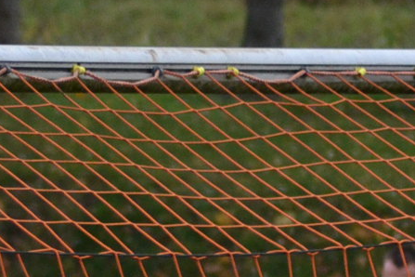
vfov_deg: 1.3
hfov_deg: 2.0
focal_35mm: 1044
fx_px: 12029
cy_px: 627
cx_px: -25
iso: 1000
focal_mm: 135
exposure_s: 1/500
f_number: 4.2
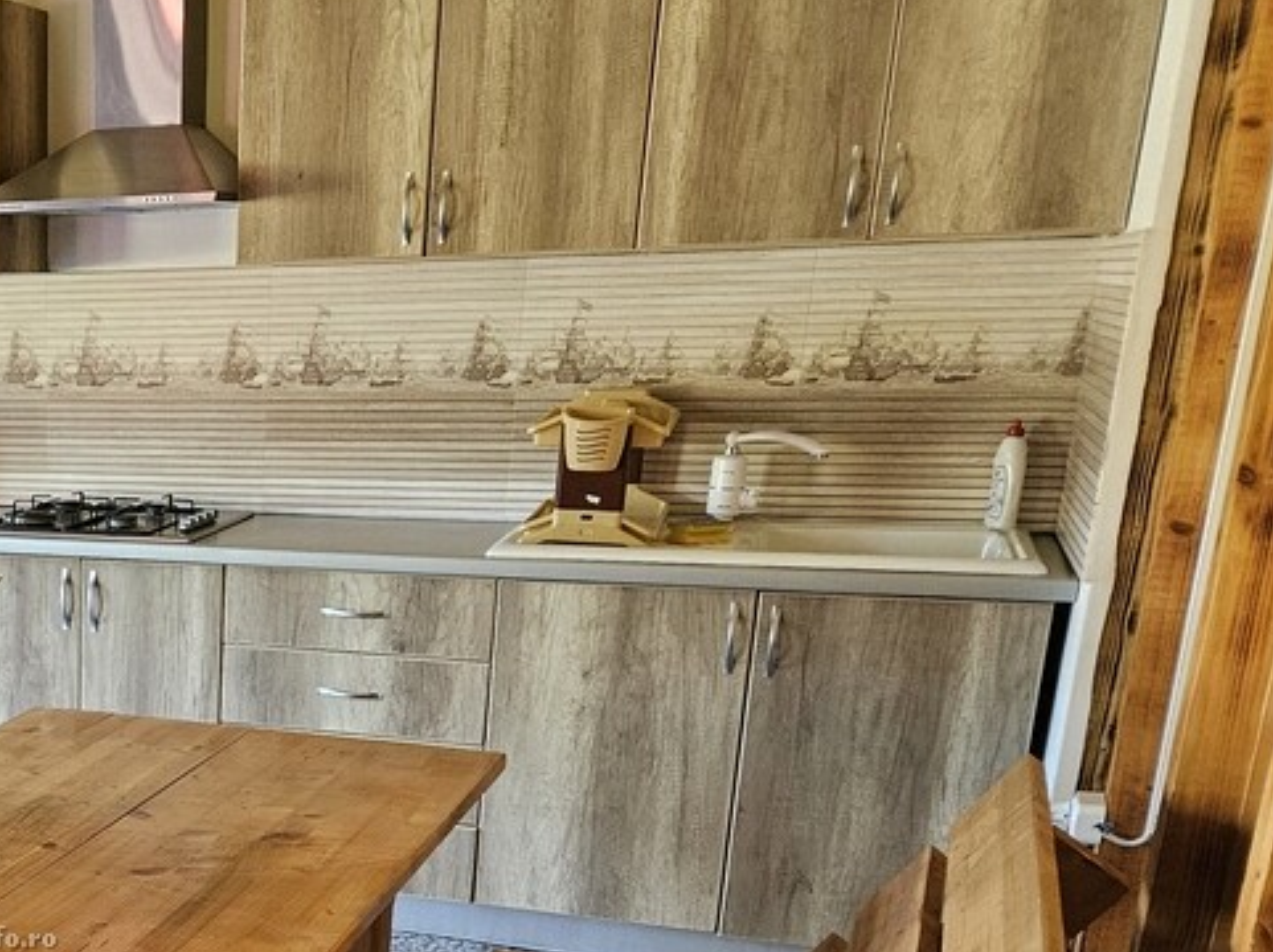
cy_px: 870
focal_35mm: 49
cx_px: -56
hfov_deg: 34.7
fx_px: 1801
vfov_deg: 28.4
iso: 640
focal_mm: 5.4
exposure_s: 1/100
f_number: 1.8
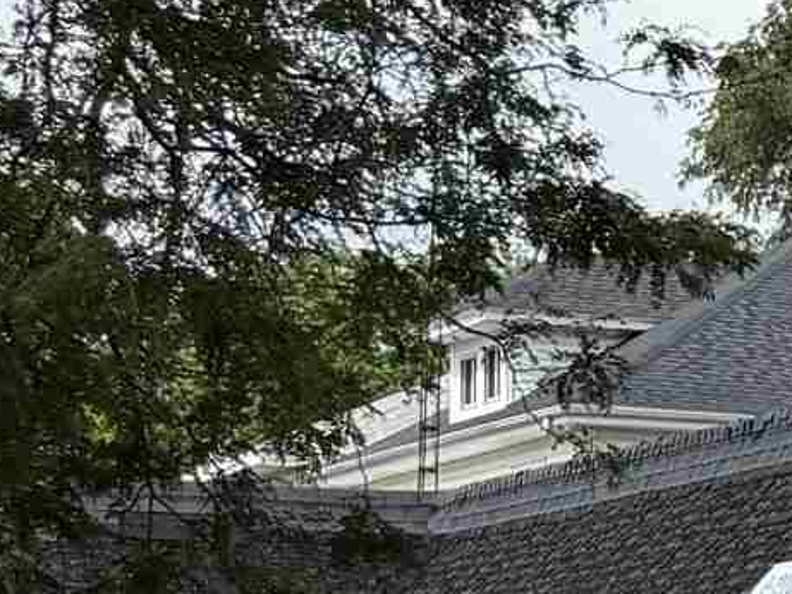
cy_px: 841
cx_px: 2324
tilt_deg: -0.2
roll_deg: +1.2
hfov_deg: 9.7
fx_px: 3662
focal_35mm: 160
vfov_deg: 9.1
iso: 80
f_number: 1.78
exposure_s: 1/4167
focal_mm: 6.76
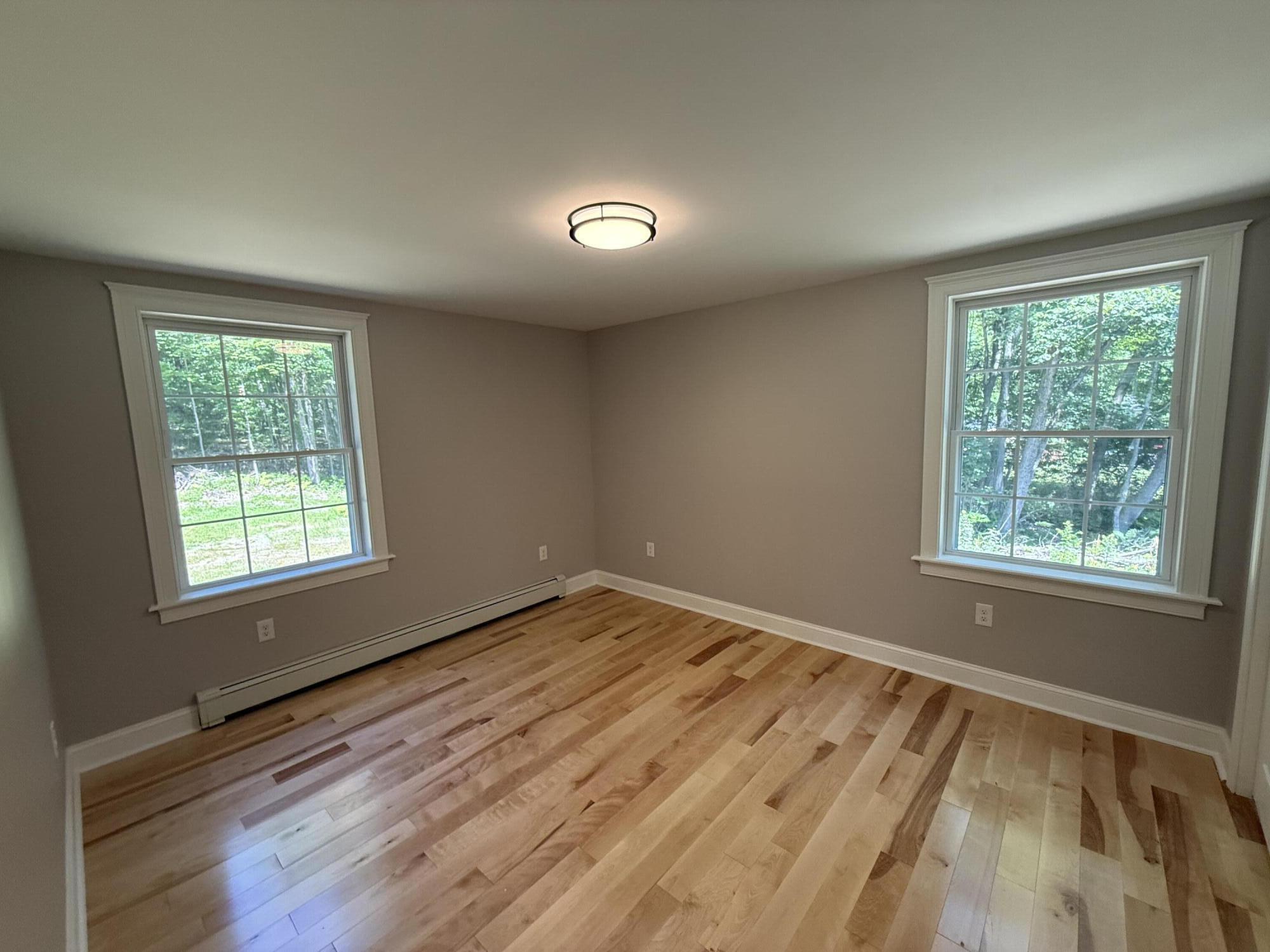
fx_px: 514
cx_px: 635
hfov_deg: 102.1
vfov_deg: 85.7
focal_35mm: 14
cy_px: 476
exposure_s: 1/120
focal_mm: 2.22
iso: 320
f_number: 2.2
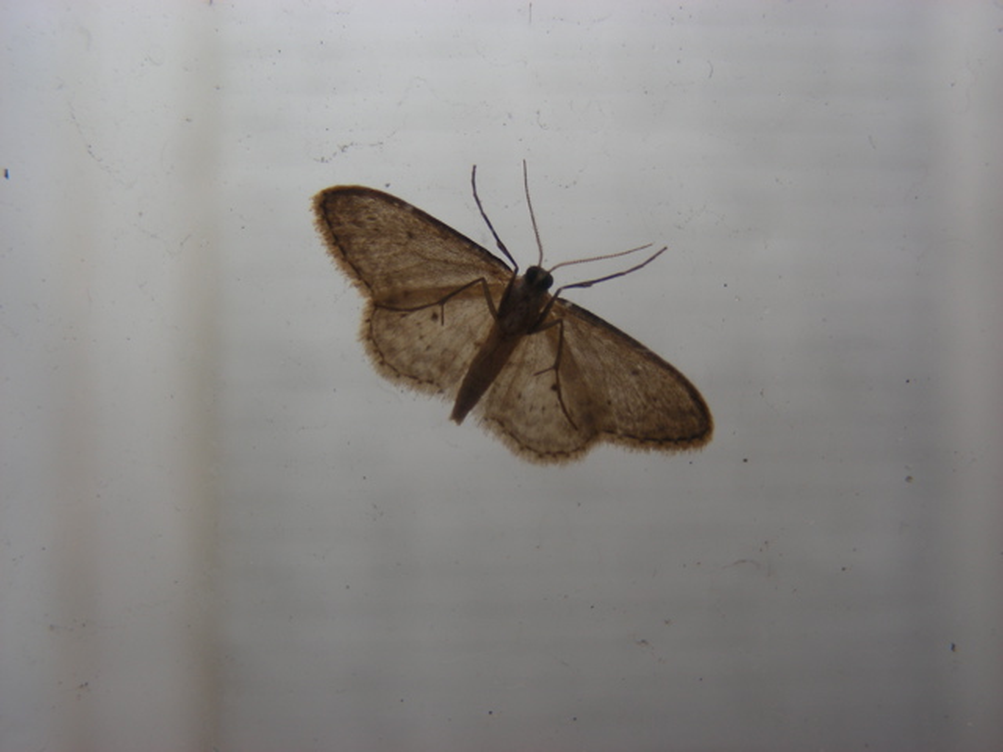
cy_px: 376
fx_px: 1391
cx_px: 502
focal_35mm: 48
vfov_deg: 30.3
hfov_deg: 39.7
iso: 50
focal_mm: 8
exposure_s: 1/60.2
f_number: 3.5
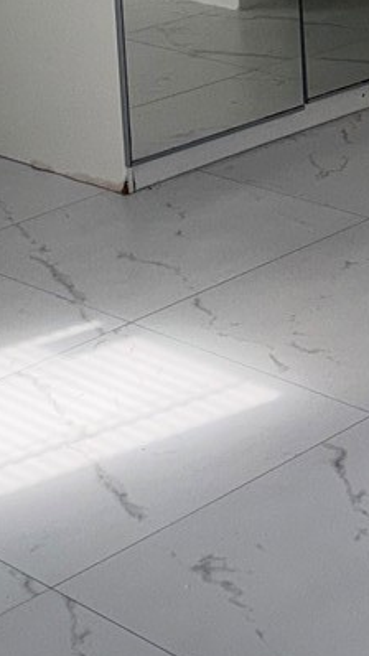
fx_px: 1826
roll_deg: +4.6
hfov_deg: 11.3
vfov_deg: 19.0
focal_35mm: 105
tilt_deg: -9.5
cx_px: 427
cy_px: -166
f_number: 1.78
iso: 50
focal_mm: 6.76
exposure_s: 1/491
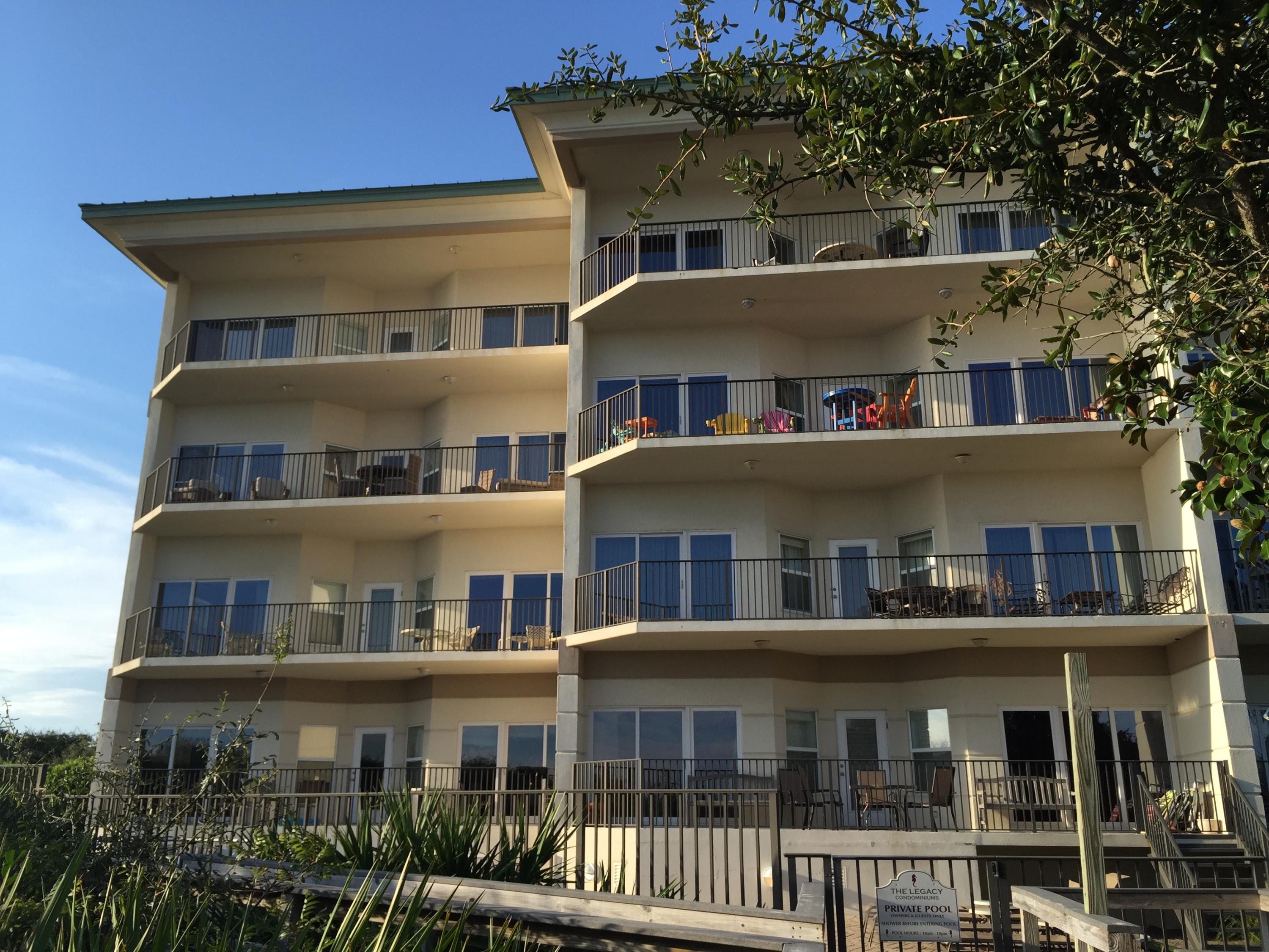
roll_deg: -0.6
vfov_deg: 48.2
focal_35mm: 29
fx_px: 1063
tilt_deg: +17.3
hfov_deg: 61.7
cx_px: 634
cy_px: 476
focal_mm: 4.15
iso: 32
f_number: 2.2
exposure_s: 1/898
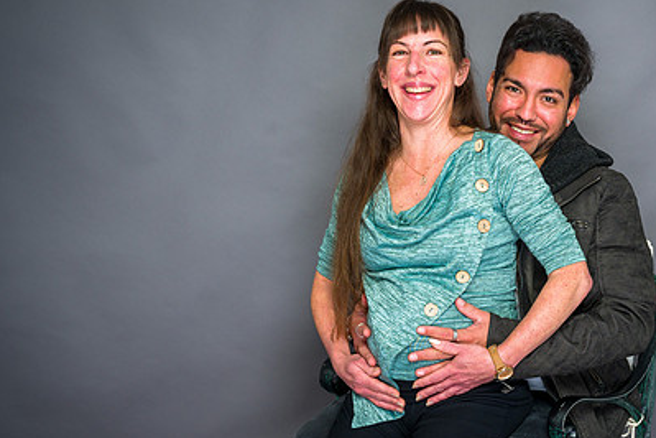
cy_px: 237
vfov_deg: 22.3
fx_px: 1111
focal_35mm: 61
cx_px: 474
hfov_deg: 32.4
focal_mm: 42
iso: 200
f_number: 5.6
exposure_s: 1/100
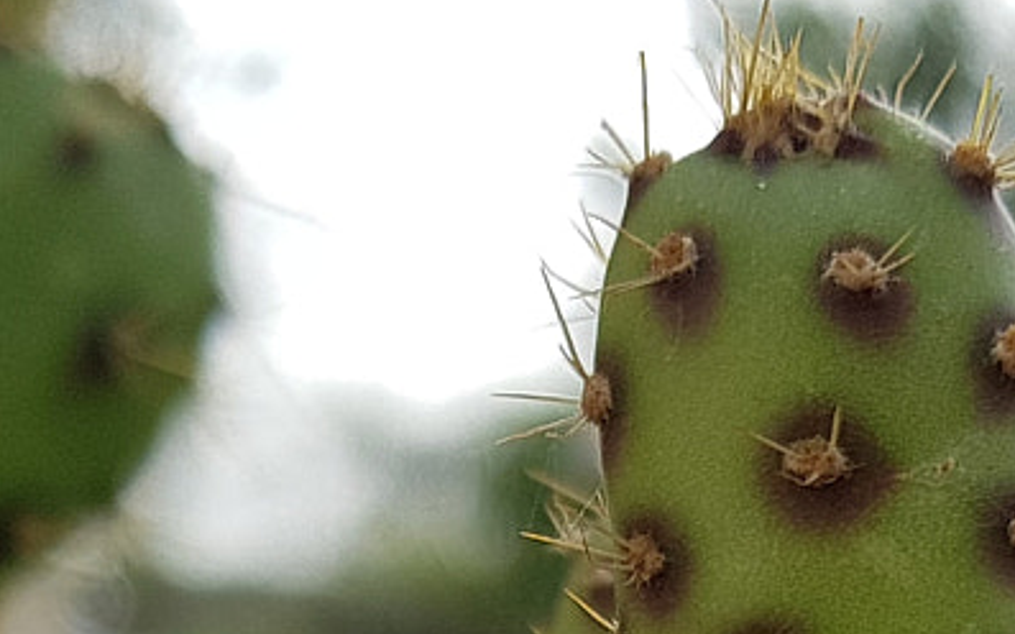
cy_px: 1398
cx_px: 588
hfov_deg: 18.8
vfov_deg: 10.5
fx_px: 3070
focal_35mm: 111
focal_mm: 4.2
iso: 40
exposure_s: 1/1716
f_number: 1.7
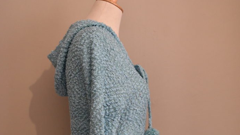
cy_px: 137
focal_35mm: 62
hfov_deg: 33.8
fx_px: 394
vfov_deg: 18.8
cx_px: 119
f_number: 5.6
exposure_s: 1/30
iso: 1250
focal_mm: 26
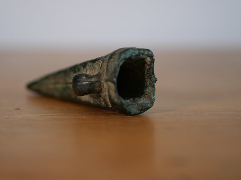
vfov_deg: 24.4
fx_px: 418
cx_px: 120
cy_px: 90
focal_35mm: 60
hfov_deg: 32.2
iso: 500
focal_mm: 30
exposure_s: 1/60
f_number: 2.8
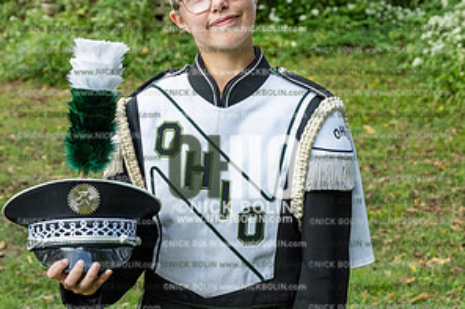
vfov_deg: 17.2
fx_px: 1020
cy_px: 179
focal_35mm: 79
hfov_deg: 25.7
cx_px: 234
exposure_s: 1/640
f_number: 5.6
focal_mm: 52
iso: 1000
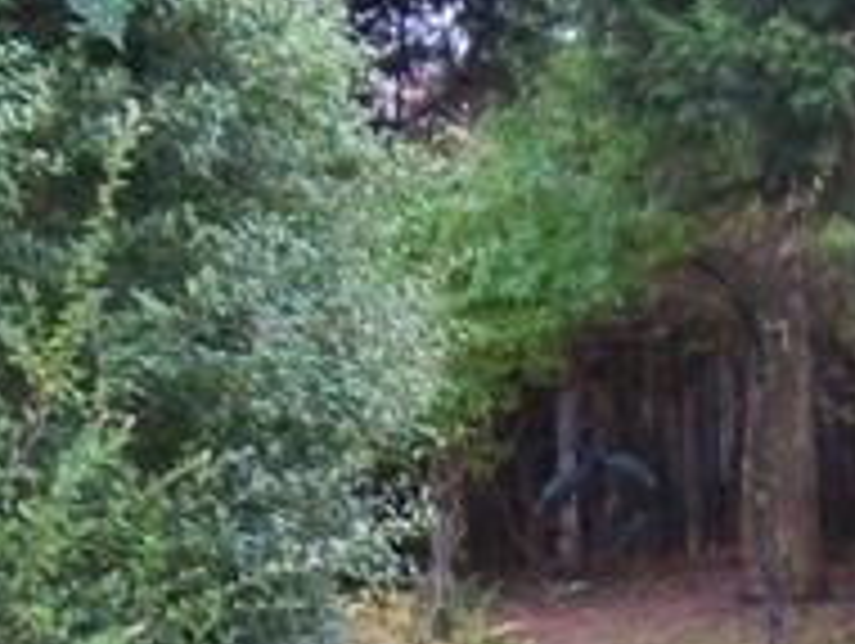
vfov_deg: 12.1
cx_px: 756
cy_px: 716
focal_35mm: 121
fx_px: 2992
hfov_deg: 16.1
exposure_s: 1/60
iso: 160
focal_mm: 6
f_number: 2.7
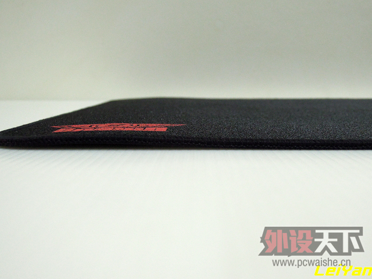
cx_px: 186
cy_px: 140
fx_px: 537
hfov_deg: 38.2
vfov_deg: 29.1
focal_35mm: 50
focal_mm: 9
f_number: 3.7
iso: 560
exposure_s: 1/15
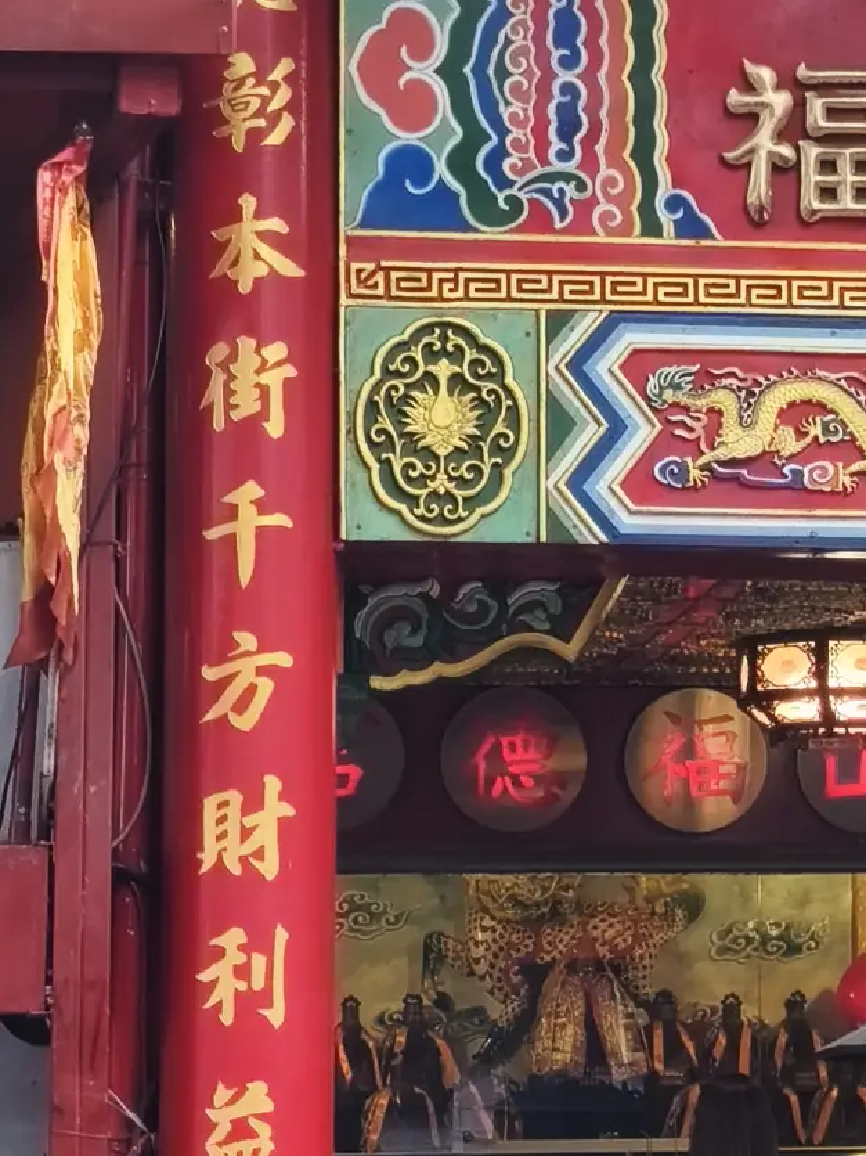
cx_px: 1013
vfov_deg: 14.0
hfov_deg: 10.4
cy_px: 612
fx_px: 4704
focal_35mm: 141
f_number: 1.65
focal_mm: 6.18
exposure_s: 1/120
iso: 80
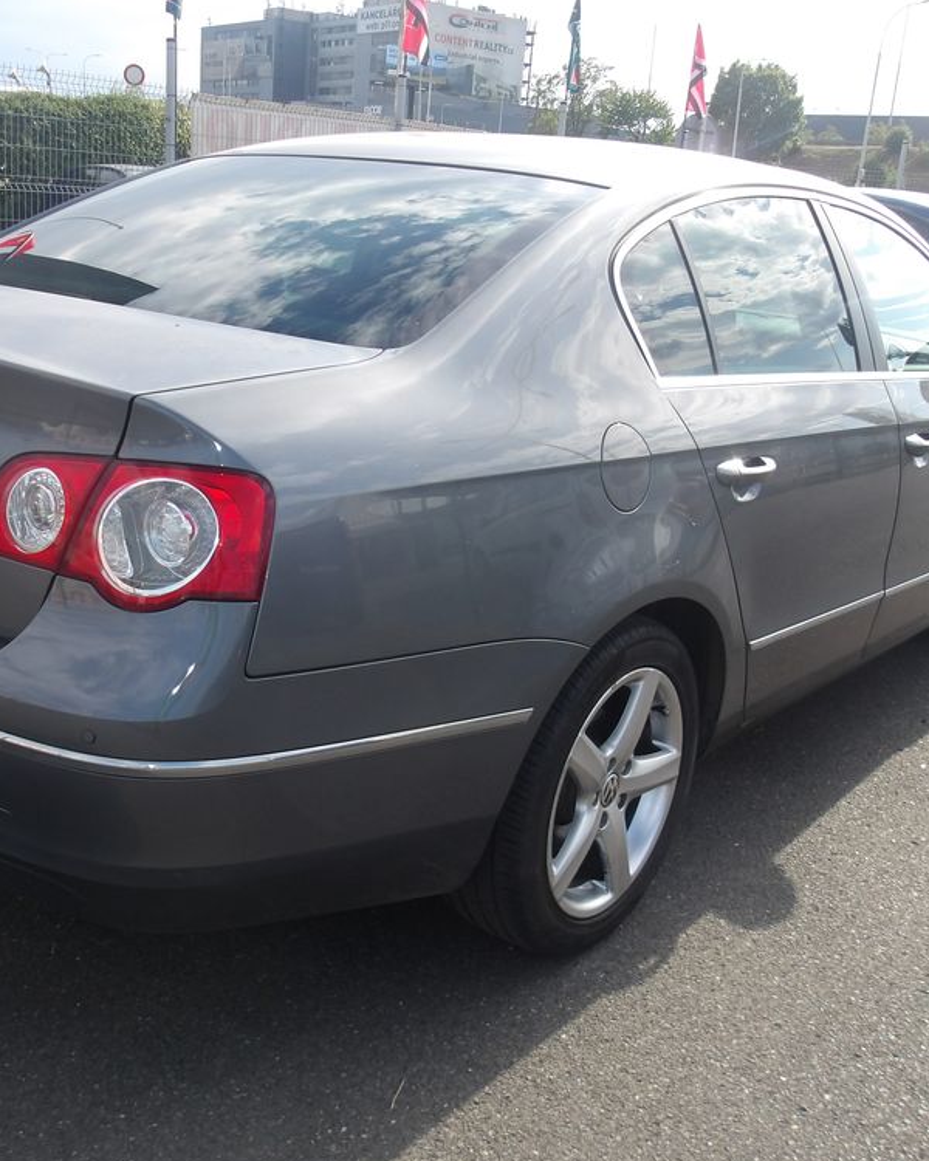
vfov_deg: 50.3
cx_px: 409
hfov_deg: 41.1
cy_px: 588
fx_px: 1237
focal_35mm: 36
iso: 100
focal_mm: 4.9
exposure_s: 1/642
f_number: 3
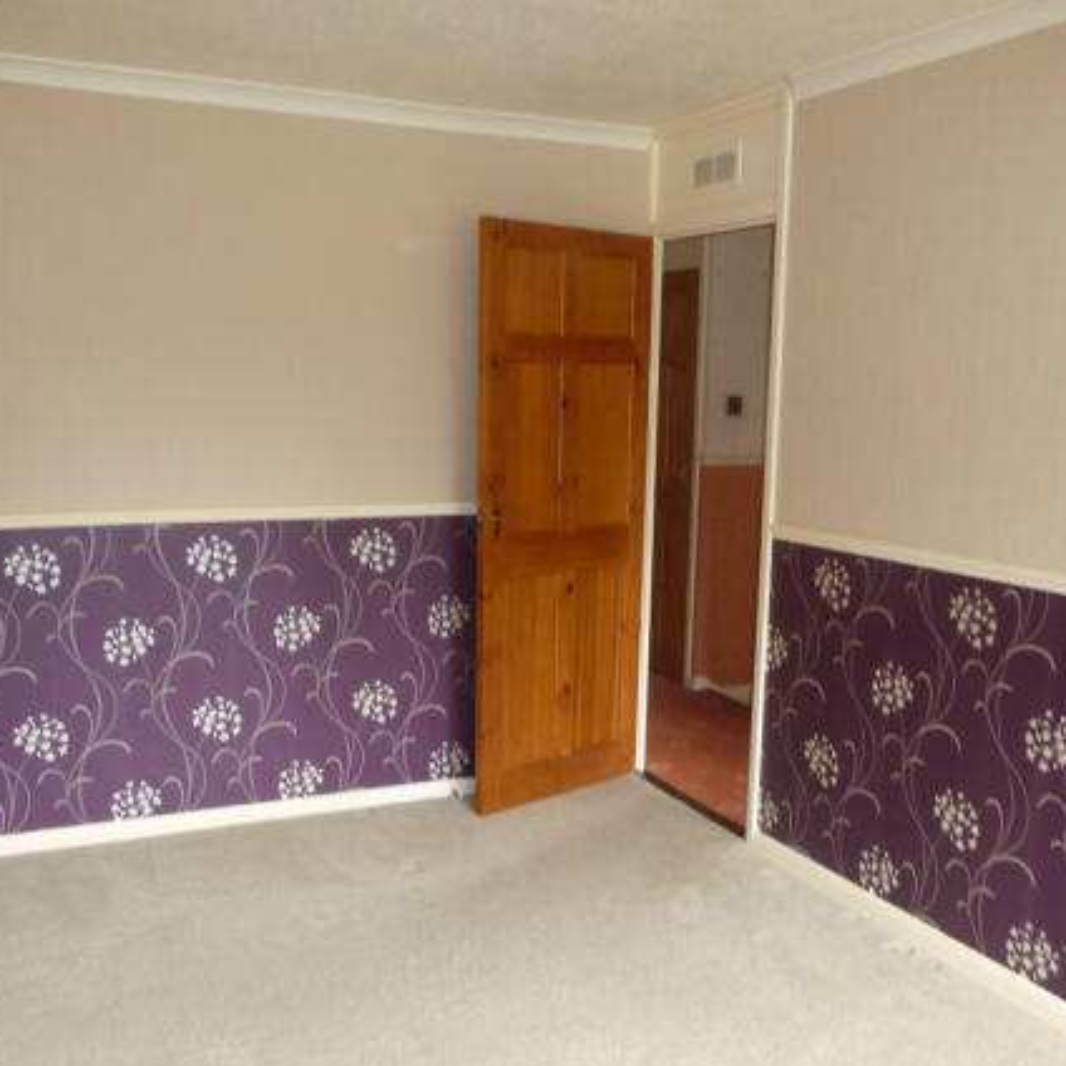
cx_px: 534
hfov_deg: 48.5
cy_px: 544
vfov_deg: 48.4
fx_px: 1185
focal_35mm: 34
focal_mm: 4.7
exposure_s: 1/30
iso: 200
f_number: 3.3
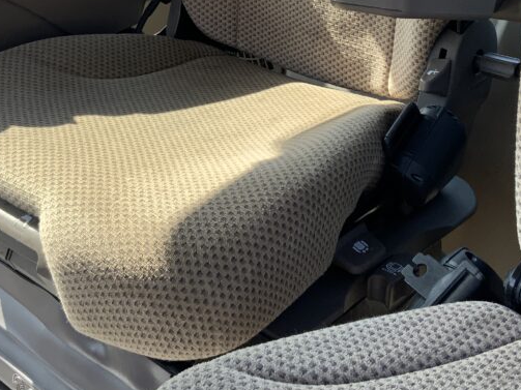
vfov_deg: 24.0
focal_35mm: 59
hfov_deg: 32.7
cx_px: 286
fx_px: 888
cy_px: 24
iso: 16
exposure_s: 1/327
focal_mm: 3
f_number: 1.8
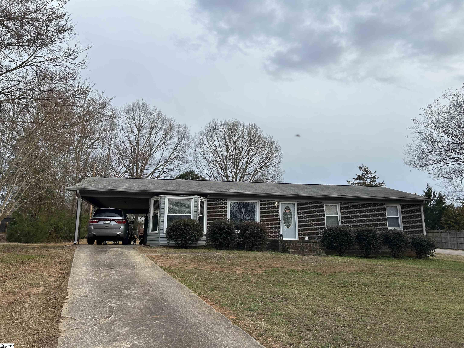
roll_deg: +0.4
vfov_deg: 53.1
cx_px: 232
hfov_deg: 67.3
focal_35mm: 26
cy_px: 174
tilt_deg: +12.6
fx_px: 349
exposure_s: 1/1645
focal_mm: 5.7
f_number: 1.5
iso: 50
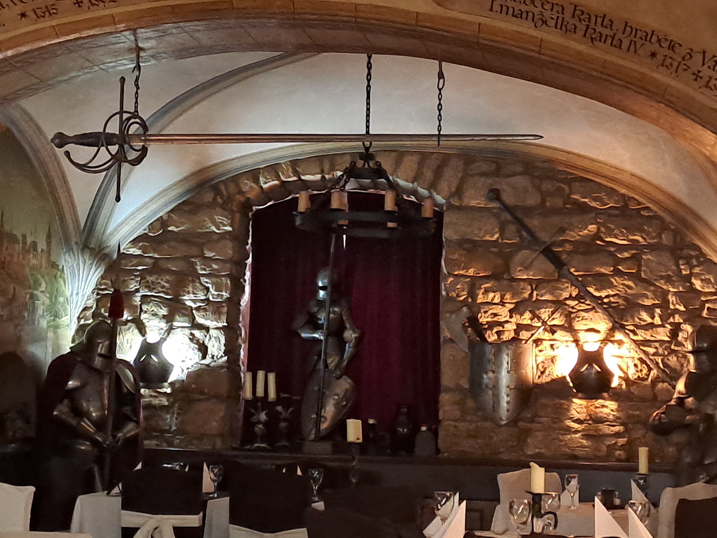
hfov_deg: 69.4
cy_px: 269
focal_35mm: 25
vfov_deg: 54.9
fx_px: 518
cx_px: 358
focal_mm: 4.65
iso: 500
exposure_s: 1/25
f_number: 1.8
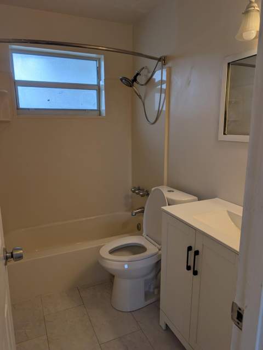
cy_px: 175
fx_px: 243
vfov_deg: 71.5
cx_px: 132
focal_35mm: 24
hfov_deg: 56.9
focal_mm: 6.9
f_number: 1.68
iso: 25
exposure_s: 1/120
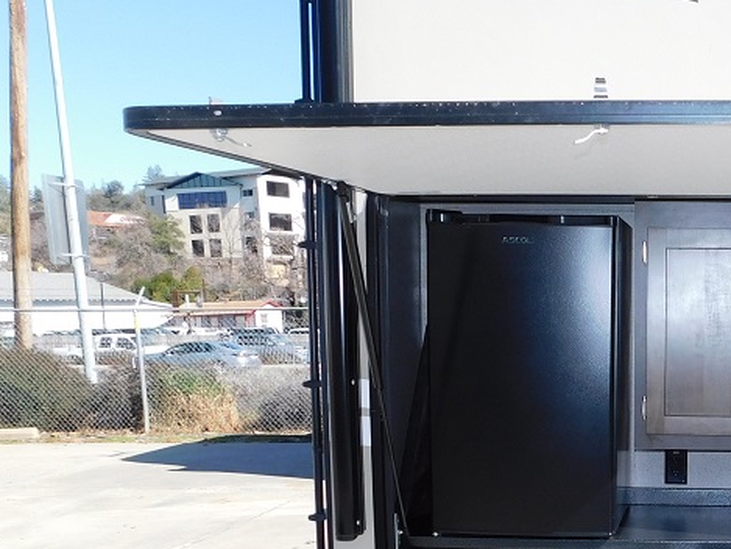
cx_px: 708
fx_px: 1035
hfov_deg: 35.7
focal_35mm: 49
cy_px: 445
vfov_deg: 29.0
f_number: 3
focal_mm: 4
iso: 125
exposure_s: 1/800
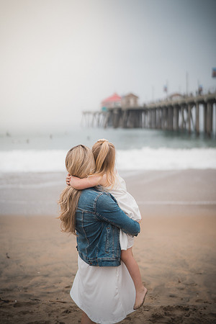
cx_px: 108
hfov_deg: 27.0
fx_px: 450
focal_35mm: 50
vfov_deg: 39.6
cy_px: 162
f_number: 1.4
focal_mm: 50
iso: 160
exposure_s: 1/4000
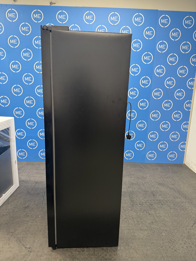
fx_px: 181
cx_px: 98
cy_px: 130
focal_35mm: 24
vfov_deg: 71.6
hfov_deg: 56.8
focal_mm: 6.76
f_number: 1.78
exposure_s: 1/50
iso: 200
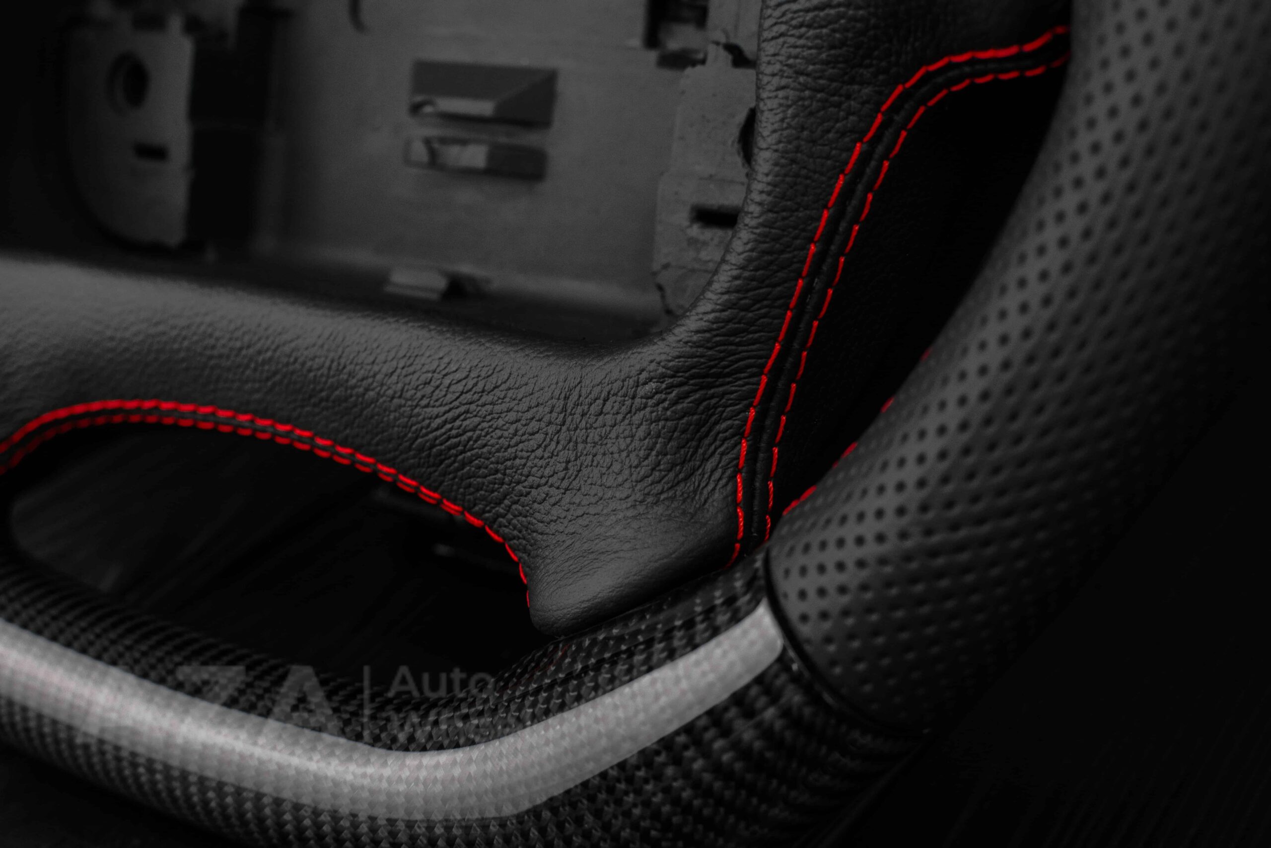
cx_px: 636
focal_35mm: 52
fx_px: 1854
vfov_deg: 25.8
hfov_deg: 37.8
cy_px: 424
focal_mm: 35
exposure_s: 1/125
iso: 500
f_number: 6.3
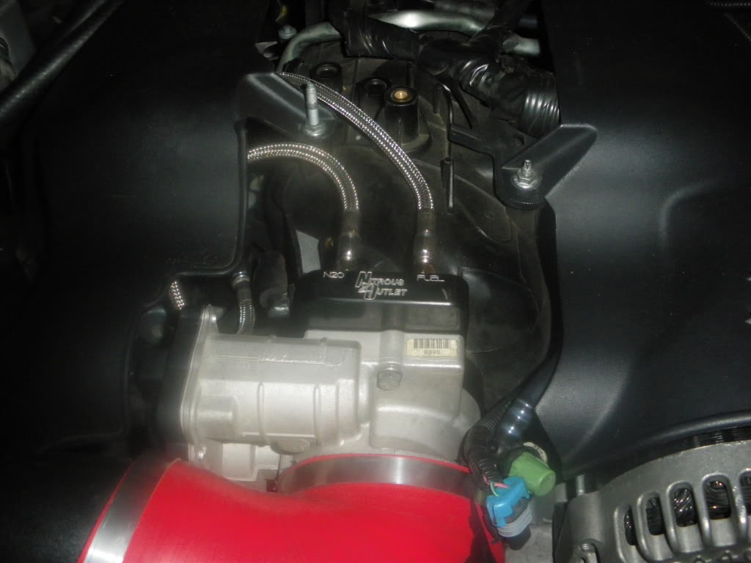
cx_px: 376
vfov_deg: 39.7
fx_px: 781
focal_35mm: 36
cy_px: 282
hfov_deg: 51.4
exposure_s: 1/50
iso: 400
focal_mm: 6.3
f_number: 3.5
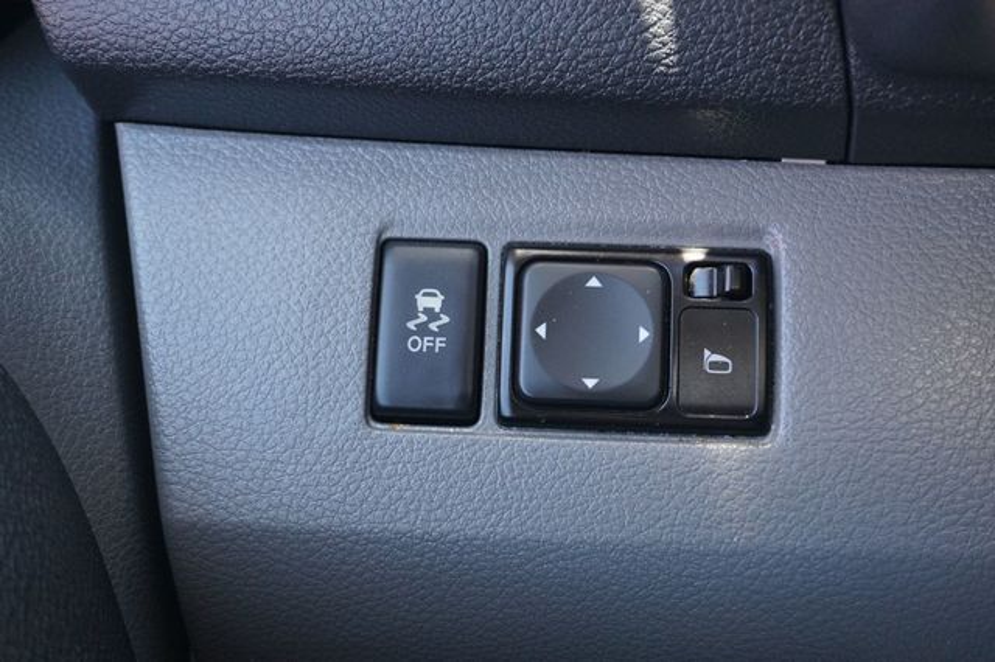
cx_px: 498
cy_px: 331
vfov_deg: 28.0
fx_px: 1326
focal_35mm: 48
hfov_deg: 41.1
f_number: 5
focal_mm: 32
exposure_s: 1/60
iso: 1000
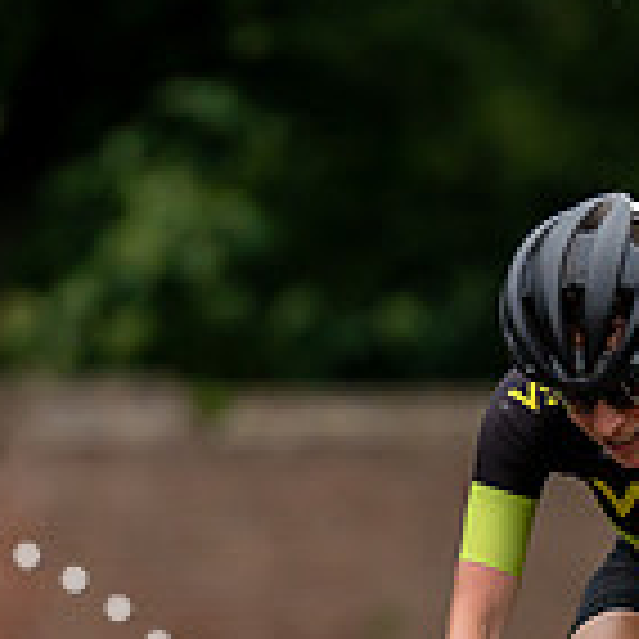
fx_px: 13617
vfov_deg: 2.7
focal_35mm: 652
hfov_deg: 2.7
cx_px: 572
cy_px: 704
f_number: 3.2
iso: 1000
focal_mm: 188
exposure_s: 1/640
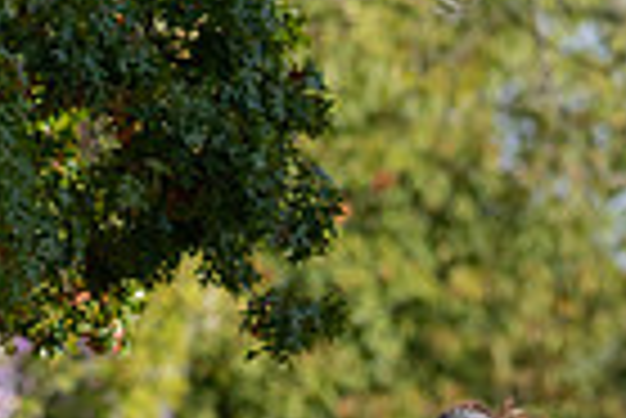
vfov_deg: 1.1
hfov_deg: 1.6
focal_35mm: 1254
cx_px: 500
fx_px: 21828
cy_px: 762
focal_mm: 300
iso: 200
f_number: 4.5
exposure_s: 1/800
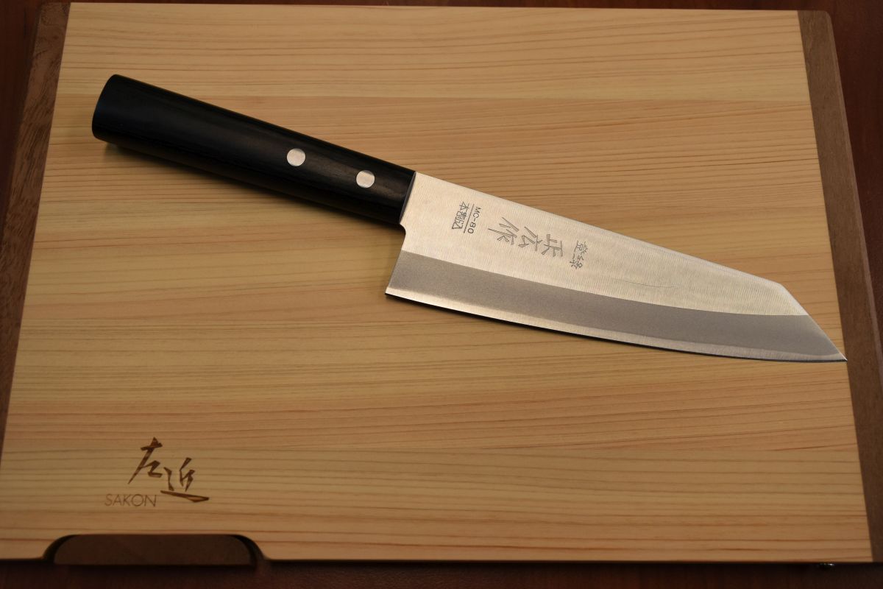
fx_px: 920
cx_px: 442
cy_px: 294
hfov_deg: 51.3
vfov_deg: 35.5
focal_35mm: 38
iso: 400
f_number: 6.3
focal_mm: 25
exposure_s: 1/160
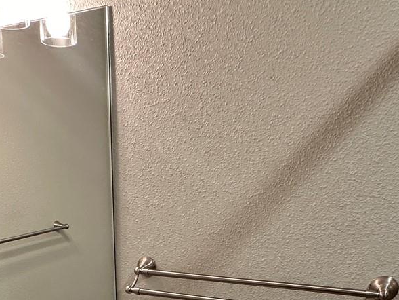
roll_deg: +1.0
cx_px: 127
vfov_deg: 32.1
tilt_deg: -23.3
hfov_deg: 48.0
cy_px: 349
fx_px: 438
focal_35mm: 38
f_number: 2.2
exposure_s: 1/60
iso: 160
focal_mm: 2.22
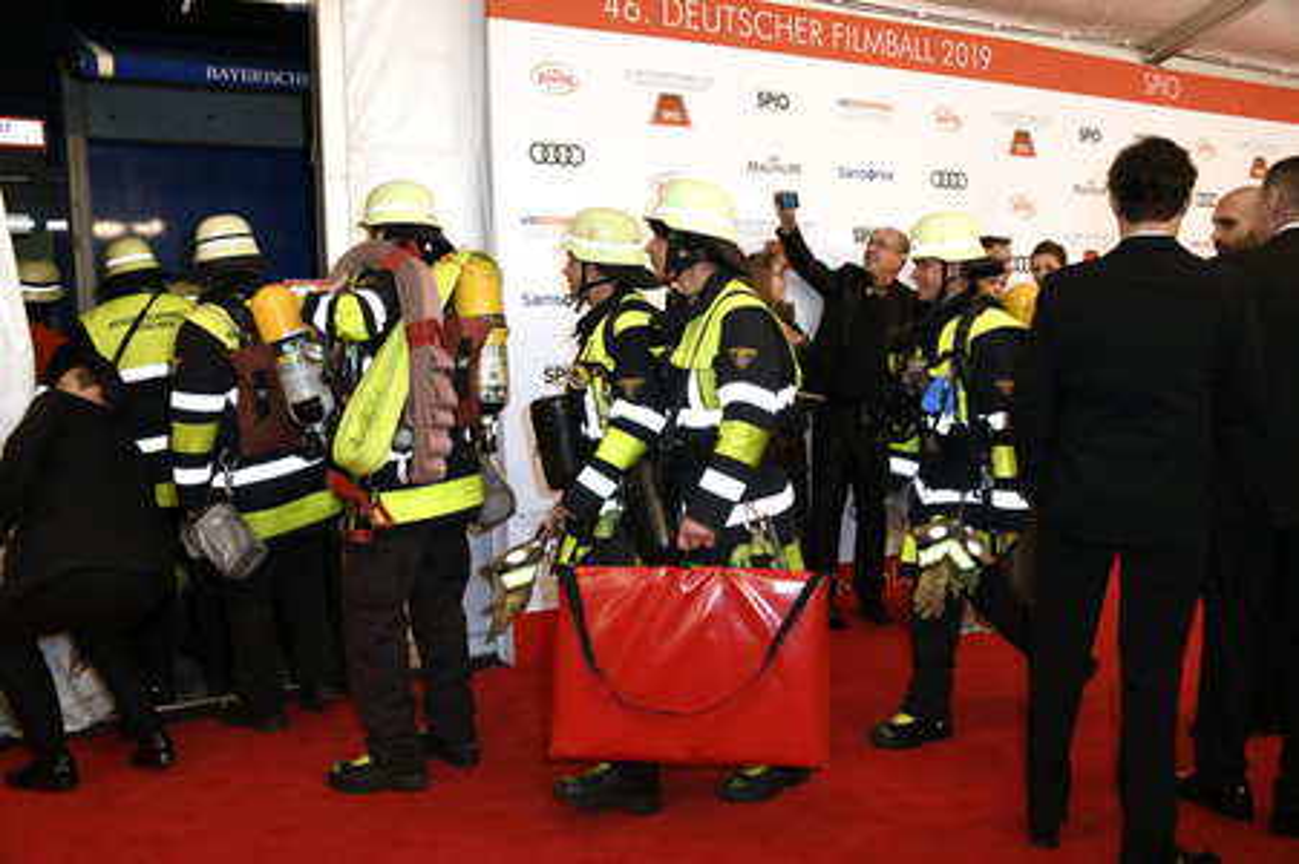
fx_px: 1154
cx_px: 650
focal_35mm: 32
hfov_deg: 58.8
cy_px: 432
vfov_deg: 41.1
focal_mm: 32
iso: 250
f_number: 6.3
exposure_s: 1/160
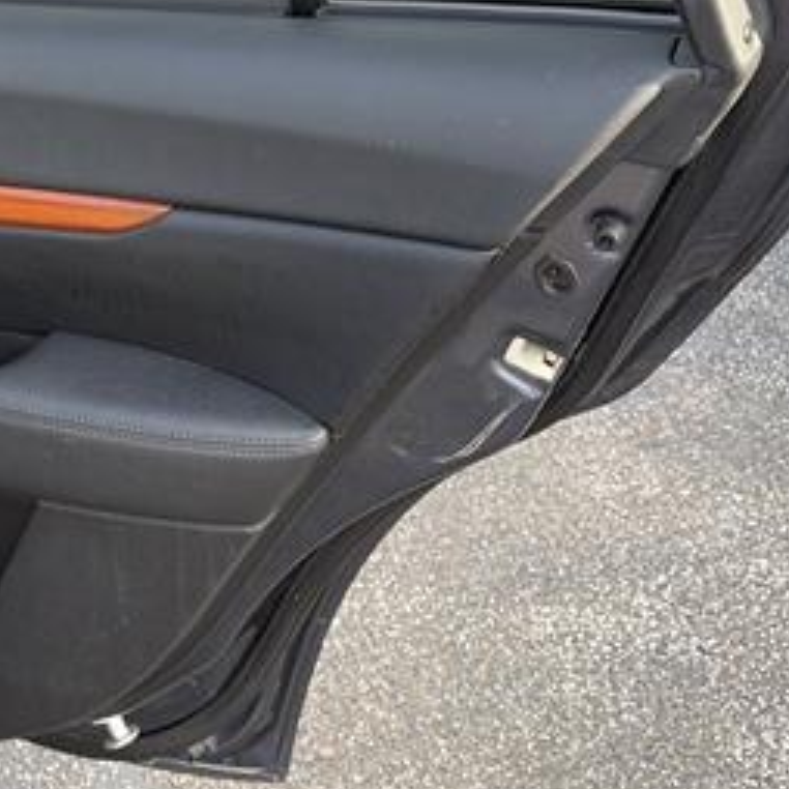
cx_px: 43
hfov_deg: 28.2
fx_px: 1496
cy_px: 239
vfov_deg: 29.3
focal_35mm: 58
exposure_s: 1/142
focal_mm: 5.96
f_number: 1.6
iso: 50
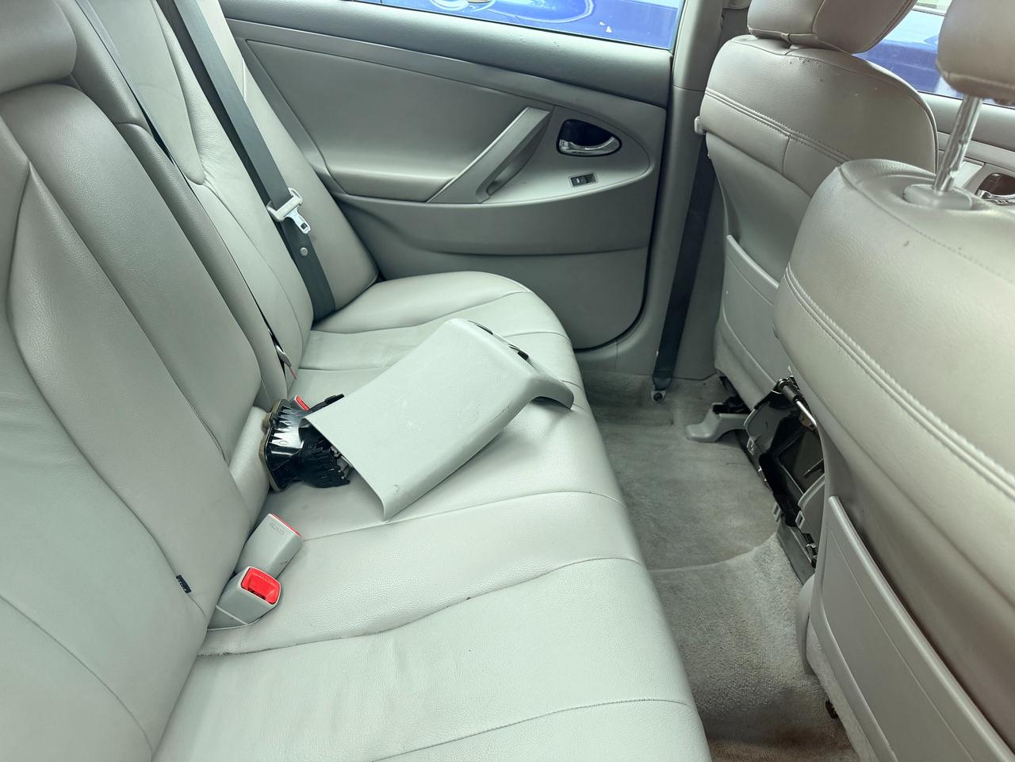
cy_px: 381
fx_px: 704
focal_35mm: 24
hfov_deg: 71.6
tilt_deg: -30.9
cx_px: 508
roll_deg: -10.0
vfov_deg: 56.8
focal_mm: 6.76
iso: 200
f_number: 1.78
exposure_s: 1/121
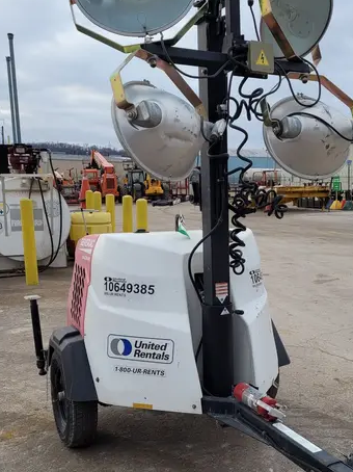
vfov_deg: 44.5
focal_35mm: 42
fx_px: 572
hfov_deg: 34.0
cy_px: 287
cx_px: 239
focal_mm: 5.4
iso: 40
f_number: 1.8
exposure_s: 1/438
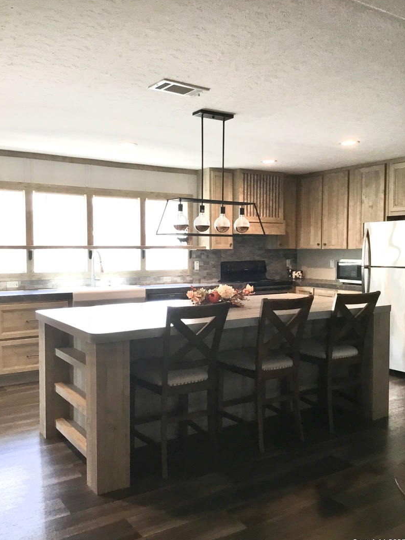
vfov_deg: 56.8
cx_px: 198
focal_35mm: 32
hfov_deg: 44.2
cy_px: 276
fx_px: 499
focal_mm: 3.3
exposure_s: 1/30
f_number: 2.4
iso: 32
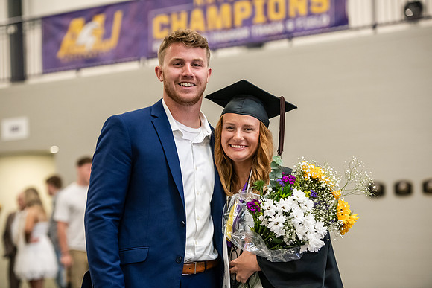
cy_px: 144
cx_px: 216
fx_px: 1344
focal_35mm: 112
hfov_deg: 18.3
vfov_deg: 12.2
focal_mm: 112
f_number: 3.5
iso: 3200
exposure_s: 1/200
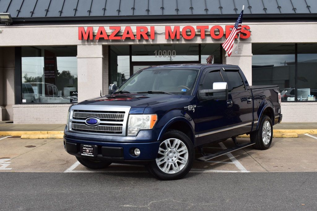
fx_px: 409
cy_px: 106
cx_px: 158
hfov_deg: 42.3
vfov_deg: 28.9
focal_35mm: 46
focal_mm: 31
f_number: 11
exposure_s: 1/500
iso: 360
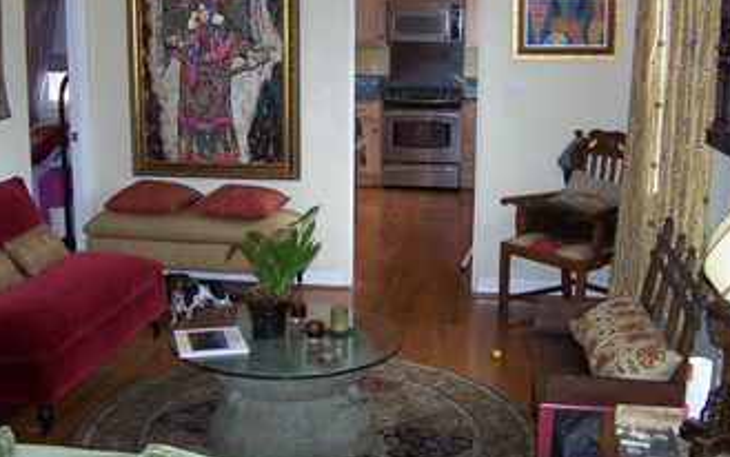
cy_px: 175
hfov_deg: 44.3
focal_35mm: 45
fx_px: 896
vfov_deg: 28.5
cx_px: 331
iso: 140
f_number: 2.8
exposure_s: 1/60
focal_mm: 6.3
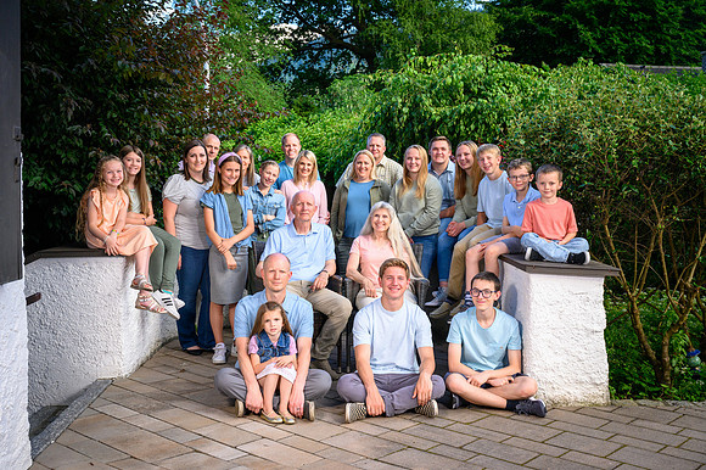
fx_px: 784
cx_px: 353
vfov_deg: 33.4
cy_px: 235
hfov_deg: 48.5
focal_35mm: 40
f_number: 7.1
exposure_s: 1/640
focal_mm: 40
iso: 400
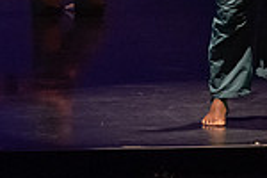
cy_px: -38
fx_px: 2514
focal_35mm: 339
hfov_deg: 6.1
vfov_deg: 4.0
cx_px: 273
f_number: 4
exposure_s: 1/400
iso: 4000
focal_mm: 75
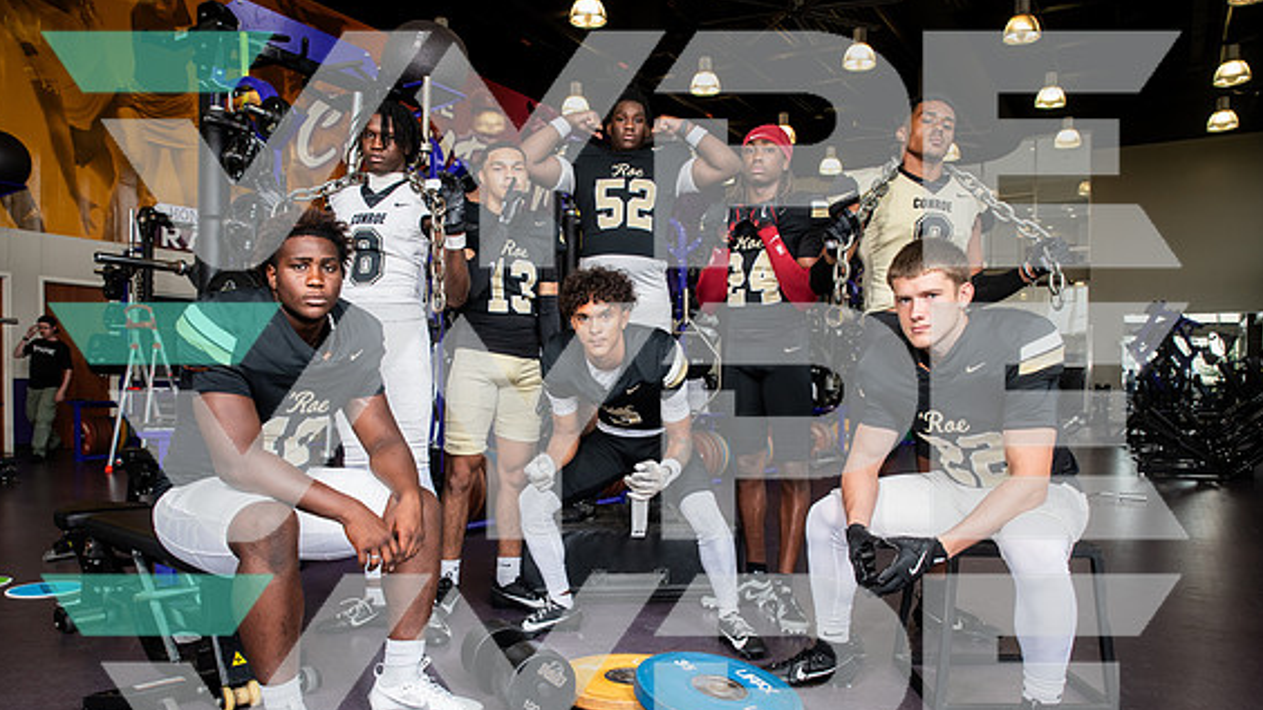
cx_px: 618
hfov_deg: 67.9
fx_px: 938
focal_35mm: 28
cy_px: 422
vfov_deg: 41.3
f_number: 5.6
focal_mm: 26
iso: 500
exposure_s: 1/250
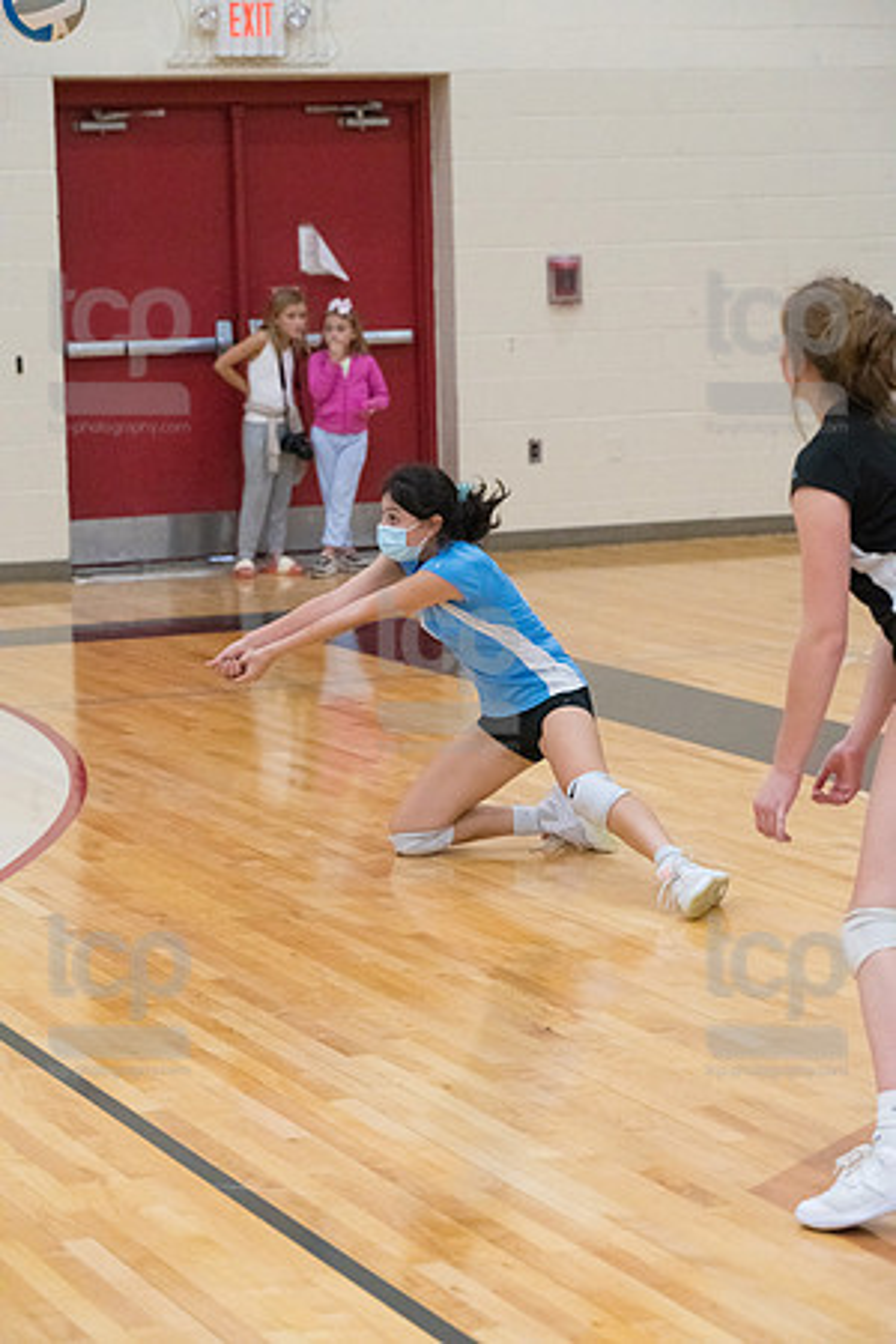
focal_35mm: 102
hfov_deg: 13.4
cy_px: 672
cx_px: 448
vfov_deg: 20.0
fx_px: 3808
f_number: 4.5
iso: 6400
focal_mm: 102
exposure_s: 1/1000
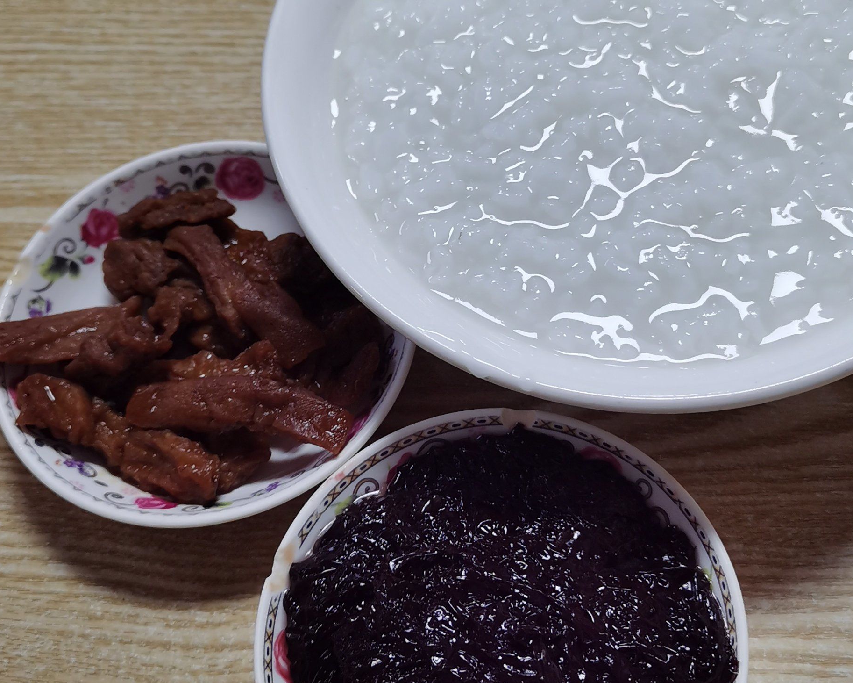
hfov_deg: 34.7
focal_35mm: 54
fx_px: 1363
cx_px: 474
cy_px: 279
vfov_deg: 28.1
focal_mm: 5.58
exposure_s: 1/100
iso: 80
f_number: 1.8
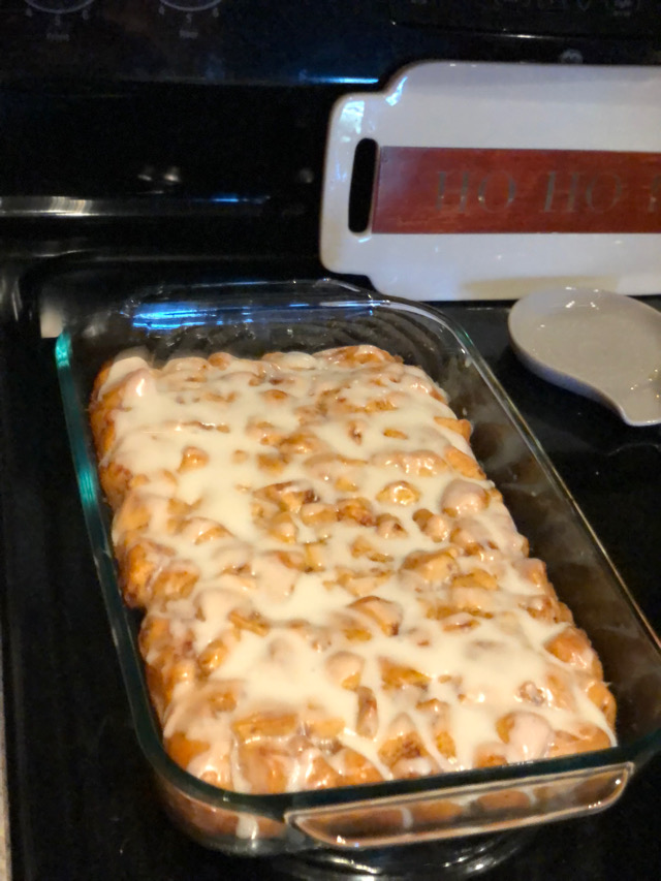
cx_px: 330
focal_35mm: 52
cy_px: 440
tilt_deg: -37.5
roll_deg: -9.8
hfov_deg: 28.0
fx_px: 1324
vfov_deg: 36.8
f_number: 2.4
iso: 160
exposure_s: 1/20
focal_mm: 6
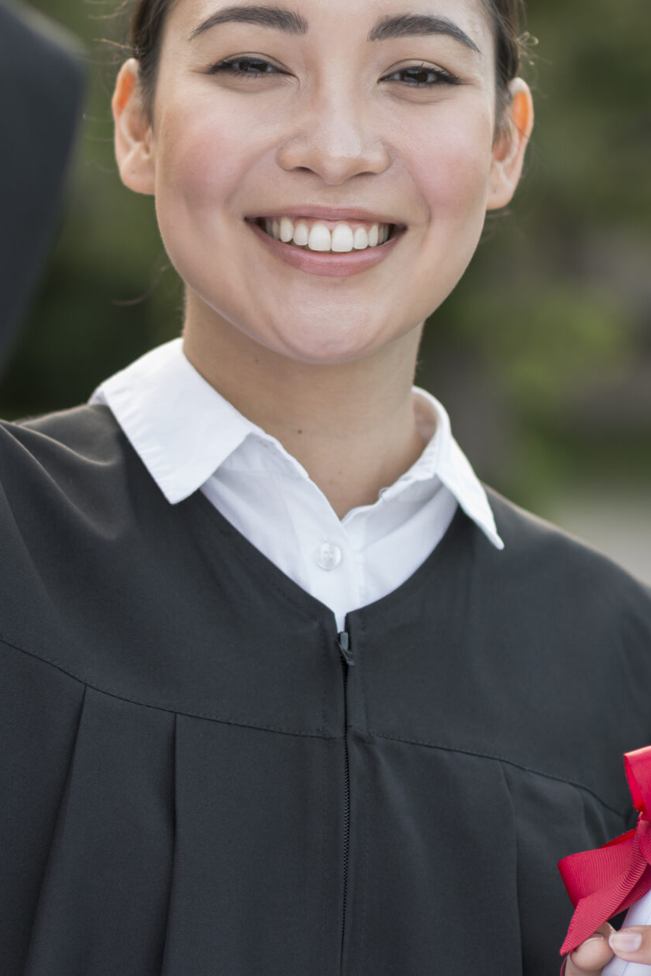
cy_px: 404
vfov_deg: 11.8
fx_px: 4719
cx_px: 235
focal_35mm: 174
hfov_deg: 7.9
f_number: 3.2
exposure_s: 1/320
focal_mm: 85
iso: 320
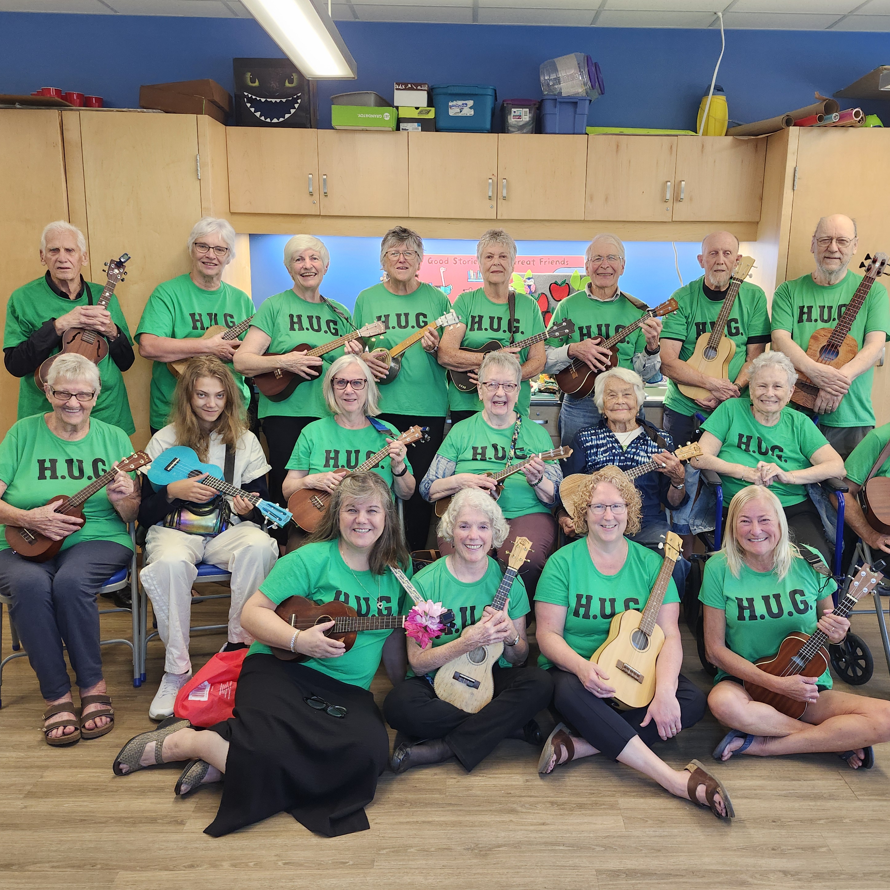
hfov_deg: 57.2
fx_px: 814
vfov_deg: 57.3
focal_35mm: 28
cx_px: 481
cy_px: 450
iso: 250
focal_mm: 5.54
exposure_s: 1/120
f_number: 1.8
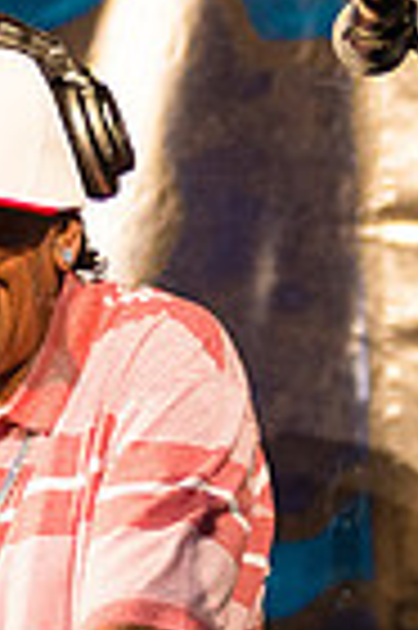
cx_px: -113
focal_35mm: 474
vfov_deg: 4.4
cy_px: 529
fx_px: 8275
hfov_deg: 2.9
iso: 1600
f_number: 2.8
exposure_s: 1/500
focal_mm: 86
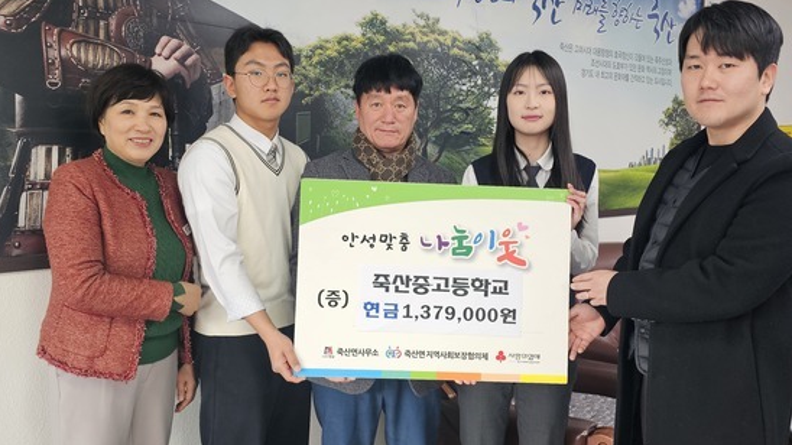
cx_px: 350
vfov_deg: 36.7
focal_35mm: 32
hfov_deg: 60.9
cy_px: 228
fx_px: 672
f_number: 1.7
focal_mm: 6.3
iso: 200
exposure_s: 1/120
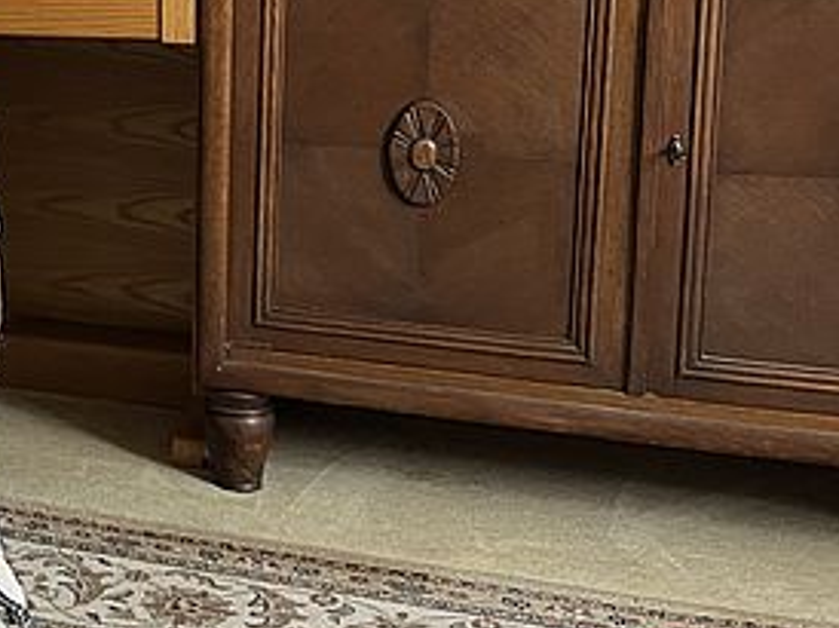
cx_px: -383
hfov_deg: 21.8
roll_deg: +2.0
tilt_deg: -9.4
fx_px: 1840
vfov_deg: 19.0
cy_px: 64
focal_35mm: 76
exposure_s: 1/63
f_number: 1.6
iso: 125
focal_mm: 5.1
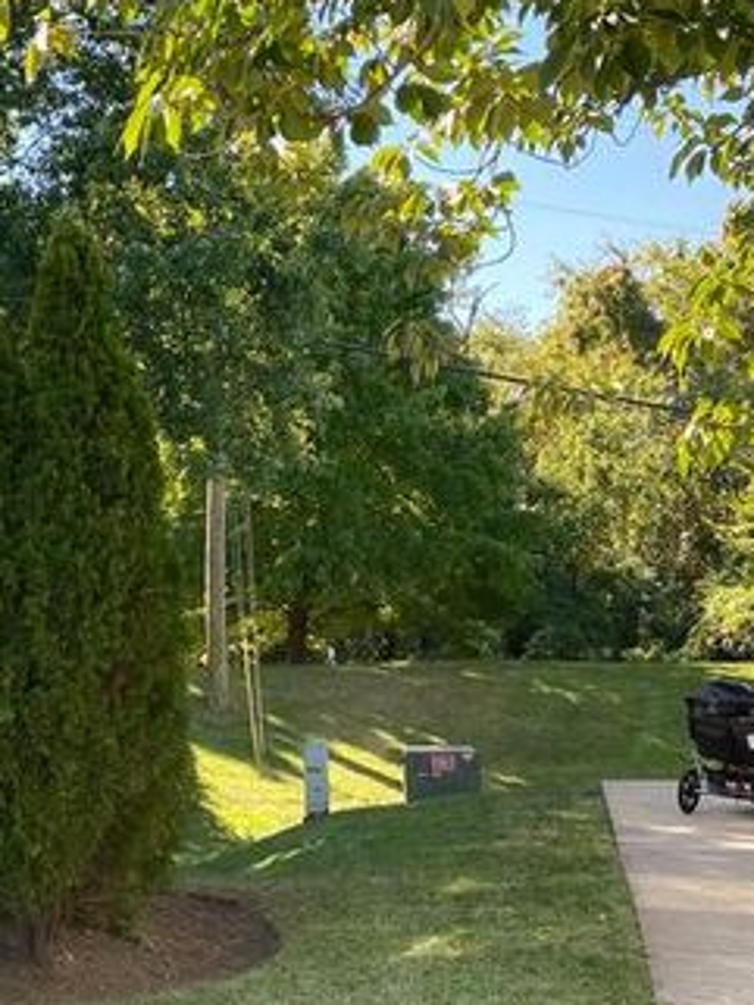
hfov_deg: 25.6
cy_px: 681
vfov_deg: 35.1
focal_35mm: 54
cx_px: -19
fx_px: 1567
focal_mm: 4.25
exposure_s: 1/319
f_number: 1.8
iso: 32
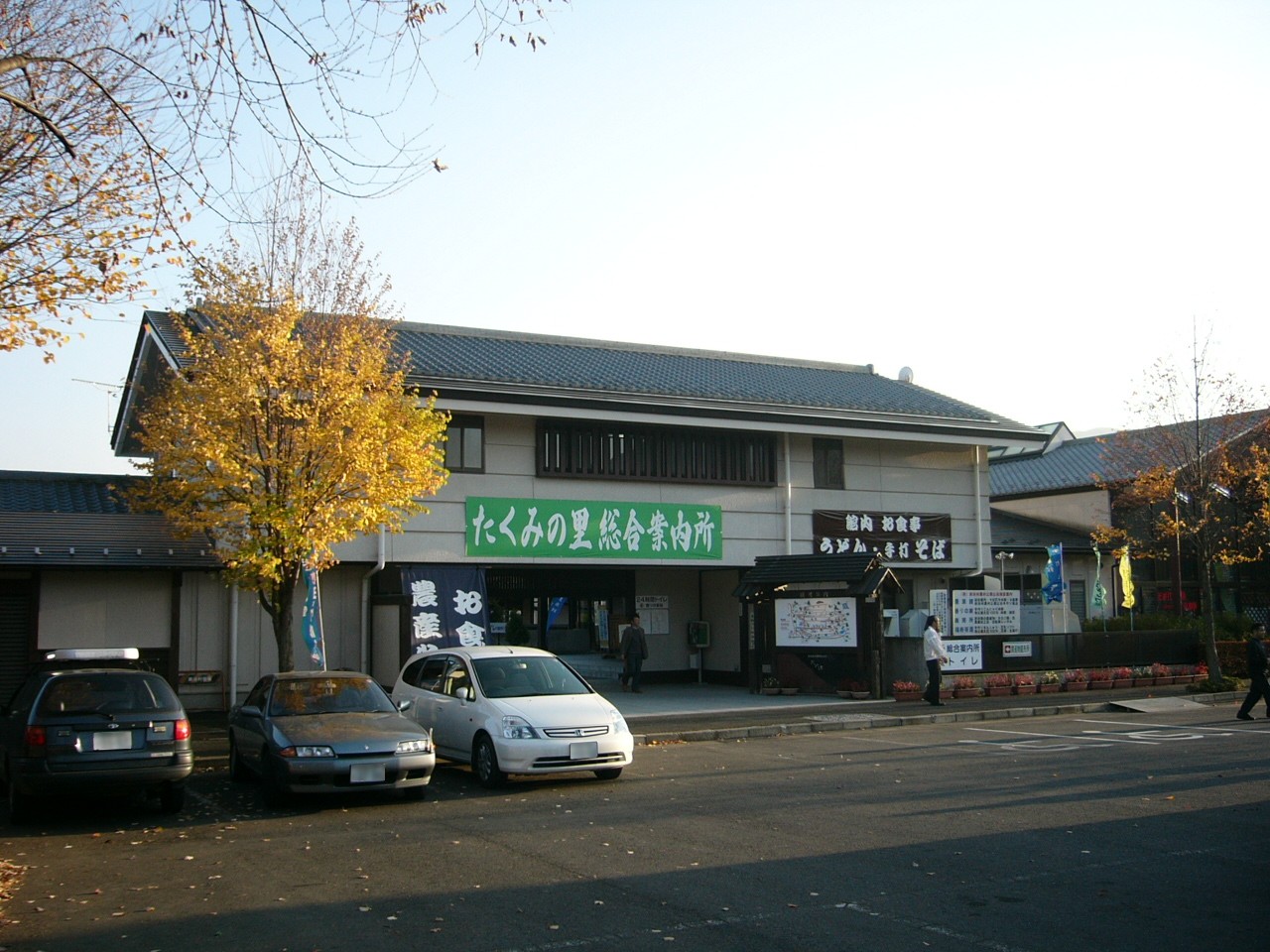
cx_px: 635
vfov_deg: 40.7
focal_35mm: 35
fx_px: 1284
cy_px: 476
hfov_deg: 52.6
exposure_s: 1/250
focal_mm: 5.8
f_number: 2.8
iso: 50
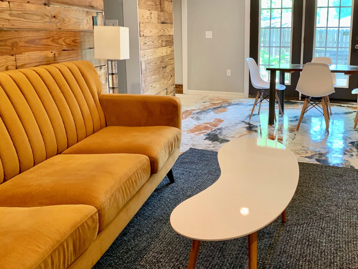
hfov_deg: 54.9
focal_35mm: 33
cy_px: 98
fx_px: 341
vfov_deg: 42.6
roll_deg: +0.6
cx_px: 219
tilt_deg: -9.8
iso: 160
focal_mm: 4.25
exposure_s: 1/60
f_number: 1.8
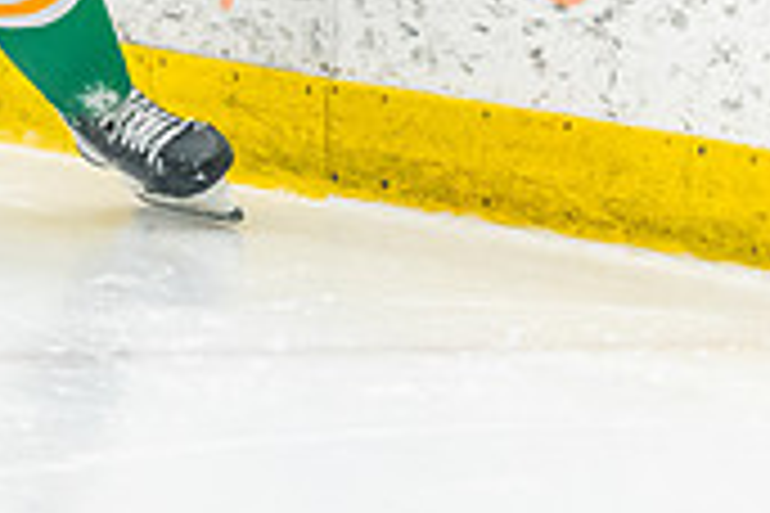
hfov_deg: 4.5
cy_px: -119
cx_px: -529
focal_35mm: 450
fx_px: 9624
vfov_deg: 3.1
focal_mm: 105
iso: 3200
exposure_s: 1/800
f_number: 2.8
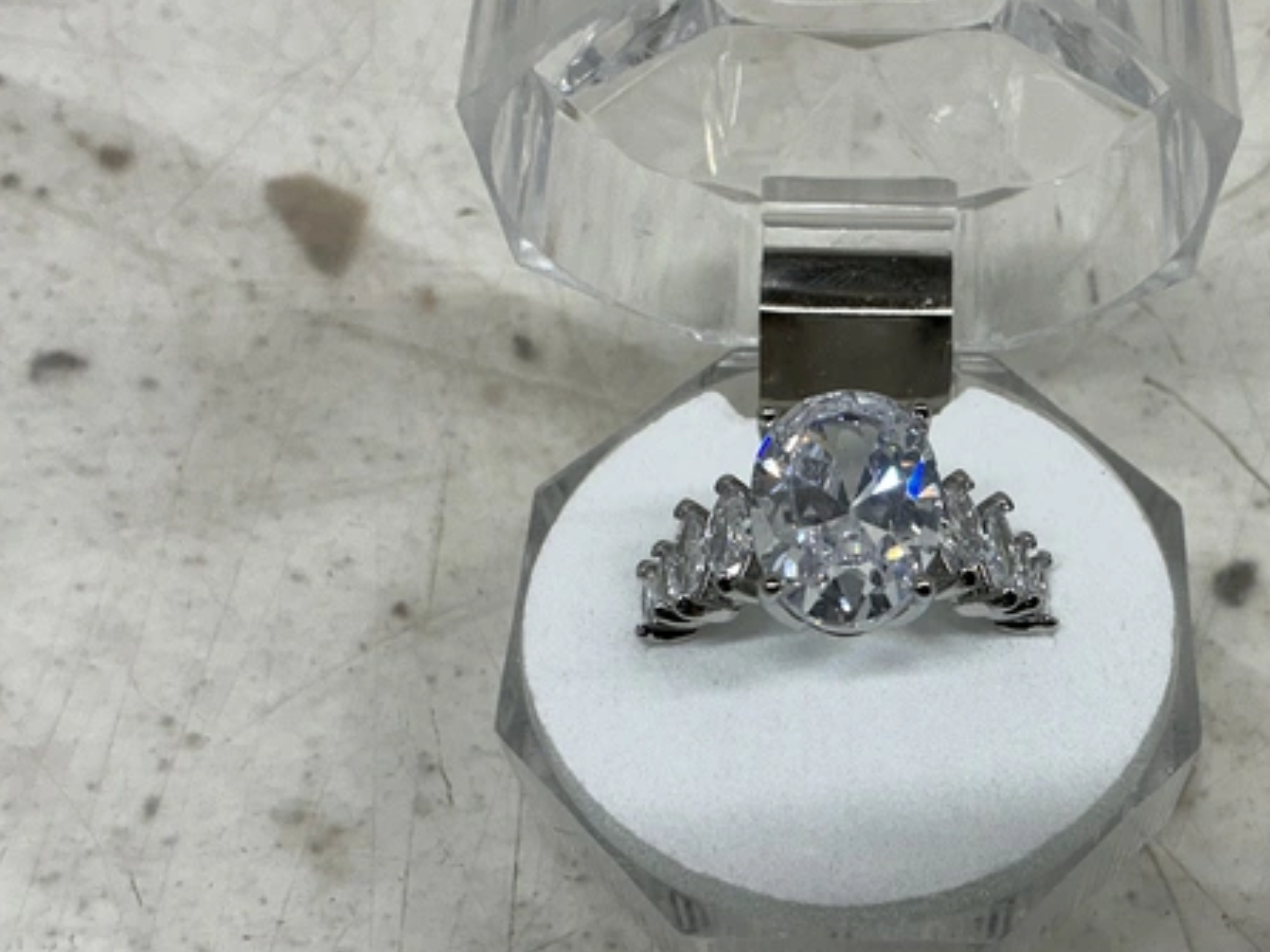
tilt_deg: -55.8
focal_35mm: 47
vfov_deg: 30.9
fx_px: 1724
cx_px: 892
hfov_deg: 39.7
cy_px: 487
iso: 25
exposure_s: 1/120
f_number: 1.8
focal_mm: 3
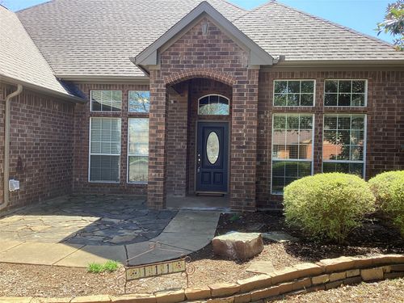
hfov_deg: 58.4
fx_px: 362
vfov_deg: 45.4
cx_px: 202
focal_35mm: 31
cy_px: 152
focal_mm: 3.3
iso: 25
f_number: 2.4
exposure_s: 1/220
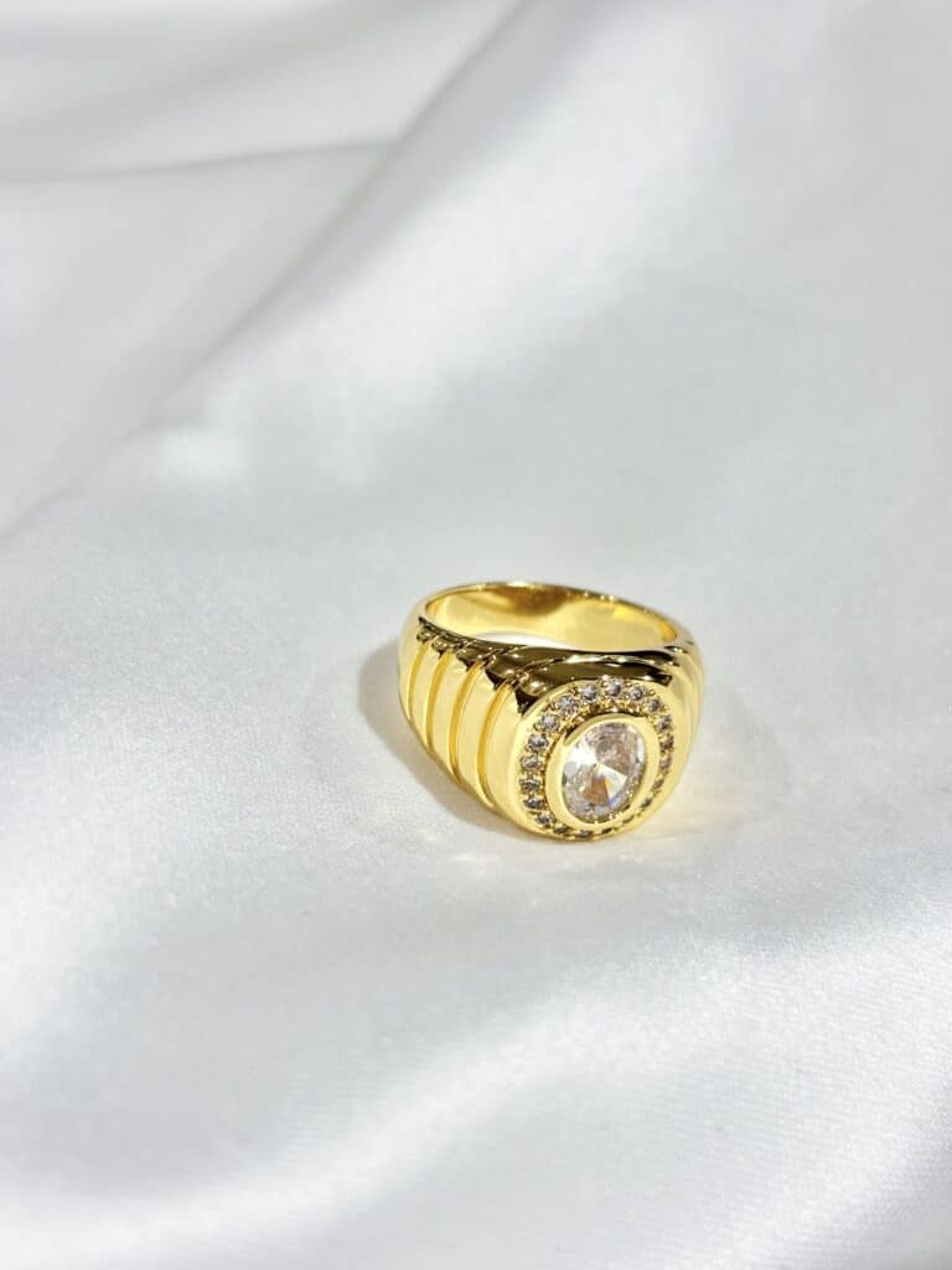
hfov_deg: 28.0
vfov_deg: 36.8
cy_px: 635
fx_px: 1907
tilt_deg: -28.6
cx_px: 476
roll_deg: +3.4
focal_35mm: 52
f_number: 1.6
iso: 32
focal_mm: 5.96
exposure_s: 1/286
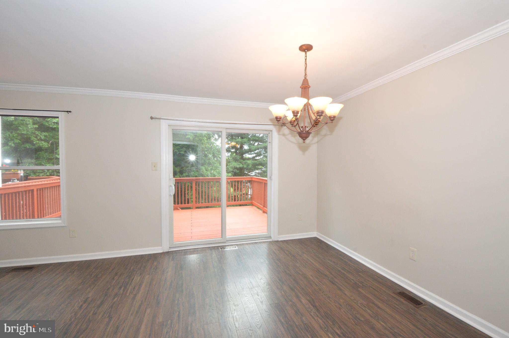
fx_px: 212
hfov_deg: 100.4
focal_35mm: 15
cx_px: 254
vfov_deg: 77.2
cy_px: 169
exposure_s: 1/60
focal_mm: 10
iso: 1800
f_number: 14
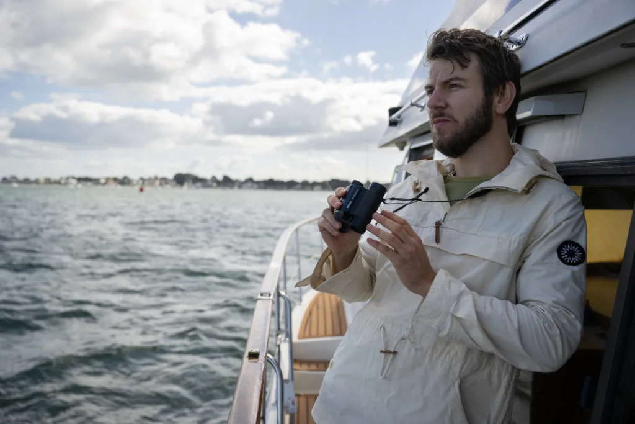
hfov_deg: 55.8
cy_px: 212
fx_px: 600
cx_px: 318
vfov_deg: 38.9
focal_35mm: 34
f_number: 4
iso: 160
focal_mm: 34
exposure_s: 1/1250
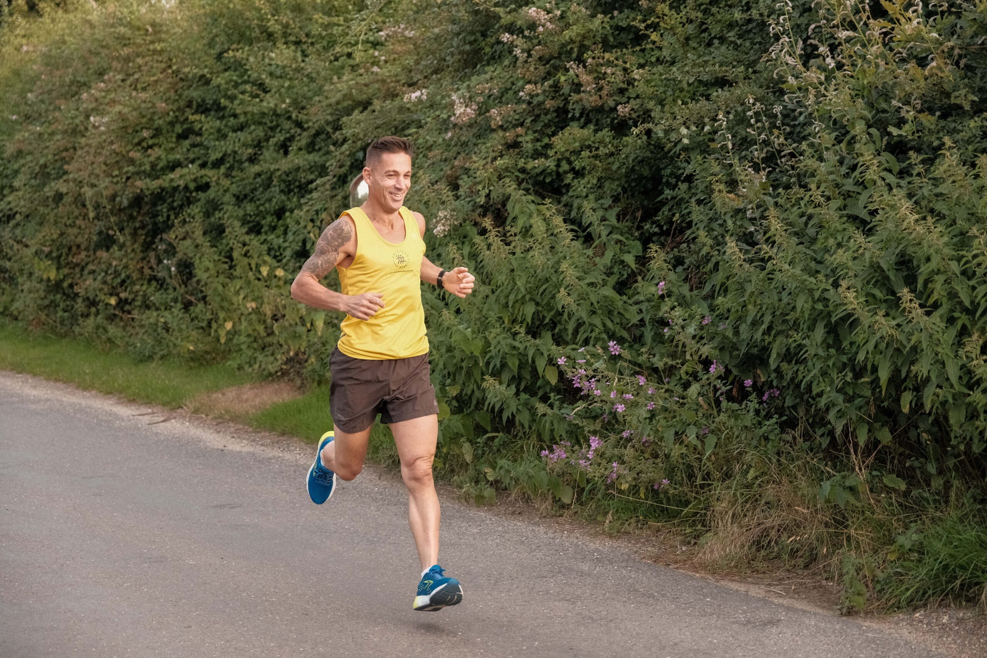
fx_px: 2276
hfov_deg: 24.5
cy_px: 329
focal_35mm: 83
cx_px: 494
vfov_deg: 16.5
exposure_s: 1/1600
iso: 2500
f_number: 2.8
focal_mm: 55
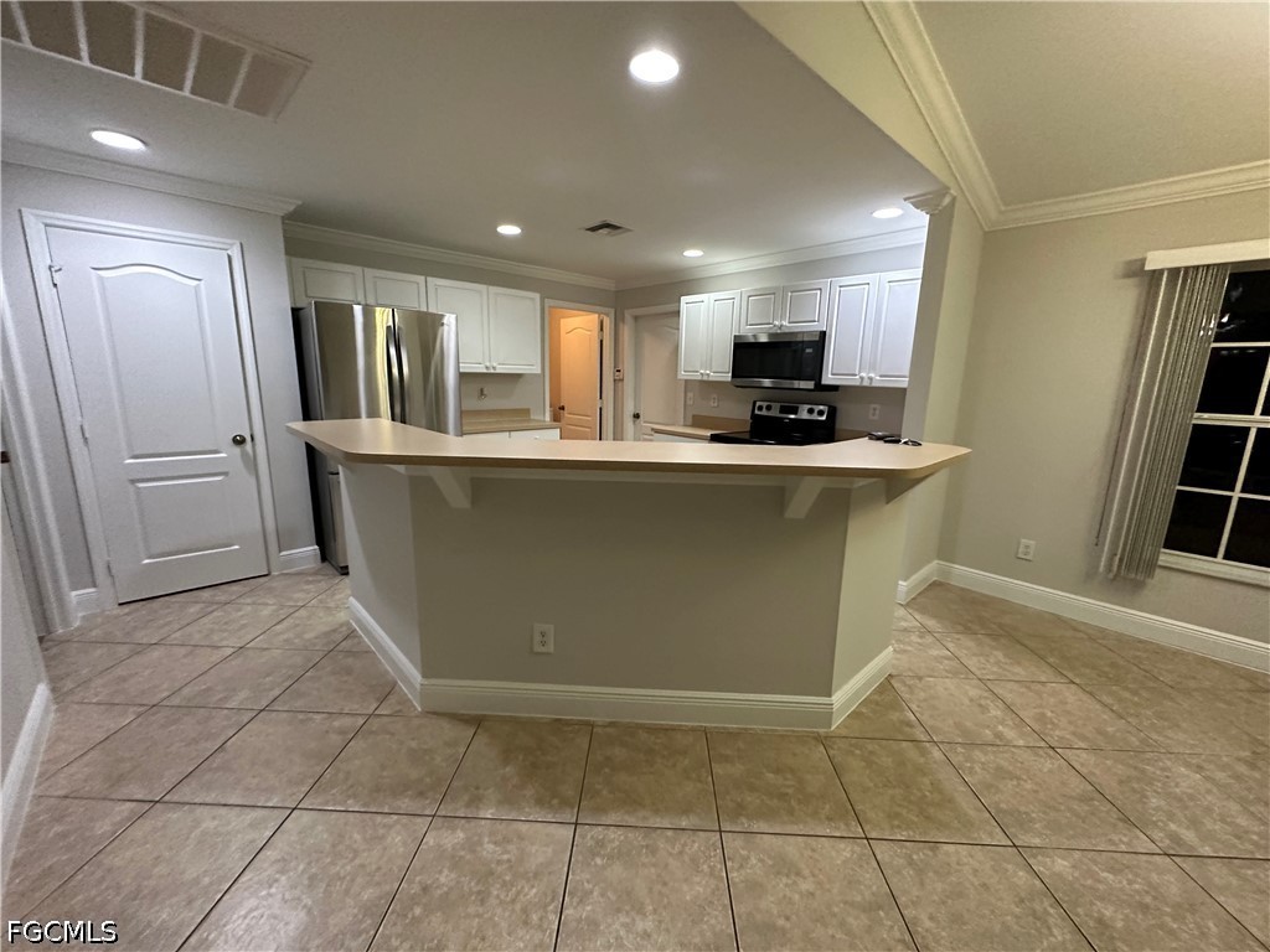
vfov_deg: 85.7
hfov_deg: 102.1
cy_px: 476
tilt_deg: -10.5
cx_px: 635
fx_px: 514
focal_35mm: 14
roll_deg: -2.2
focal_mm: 2.22
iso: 500
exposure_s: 1/60
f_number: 2.2
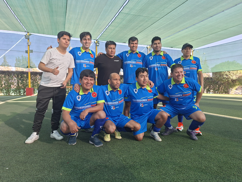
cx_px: 121
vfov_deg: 58.9
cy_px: 91
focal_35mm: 23
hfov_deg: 73.9
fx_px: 161
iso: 50
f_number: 1.8
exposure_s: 1/160
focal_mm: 5.54
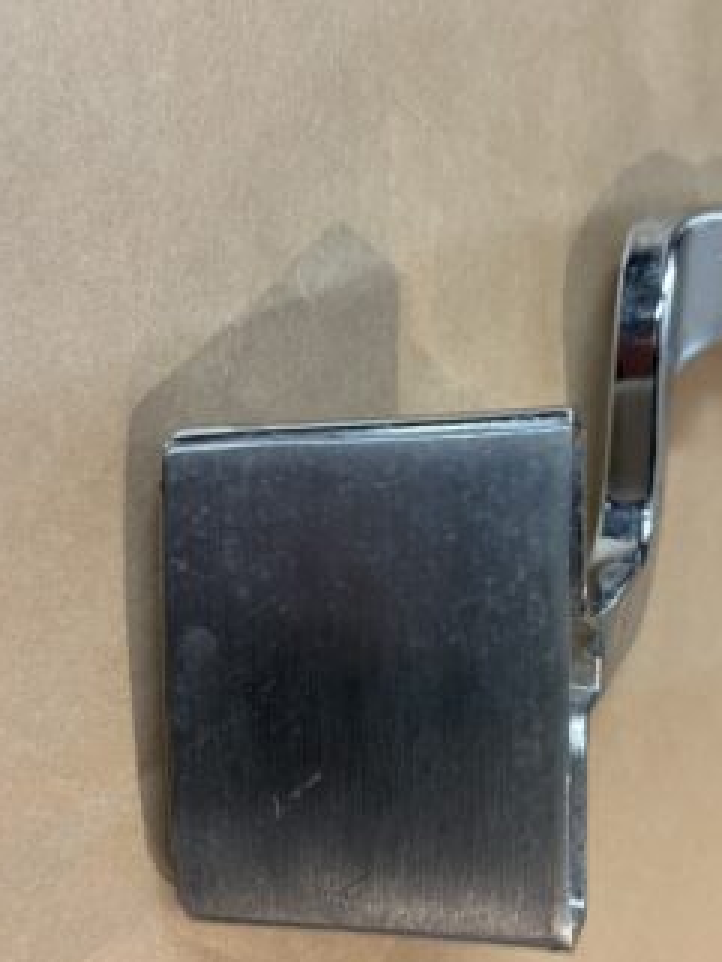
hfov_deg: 40.5
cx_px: 449
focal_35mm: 35
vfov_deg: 52.3
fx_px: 973
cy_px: 575
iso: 125
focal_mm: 5.1
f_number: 1.6
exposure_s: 1/50
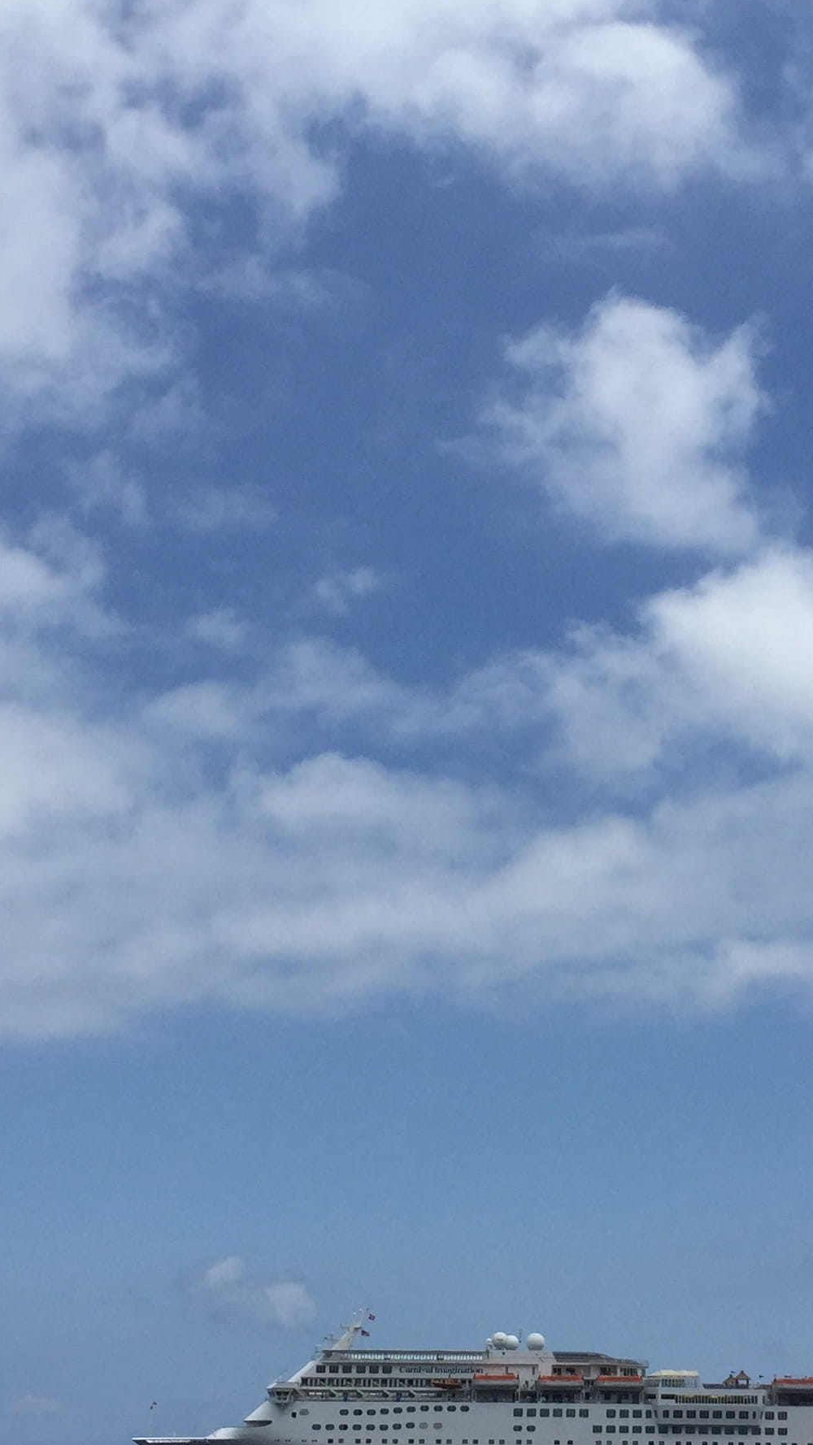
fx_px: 2223
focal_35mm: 58
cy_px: 817
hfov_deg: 20.6
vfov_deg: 36.0
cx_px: 580
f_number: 2.2
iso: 32
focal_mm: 4.15
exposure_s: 1/5650
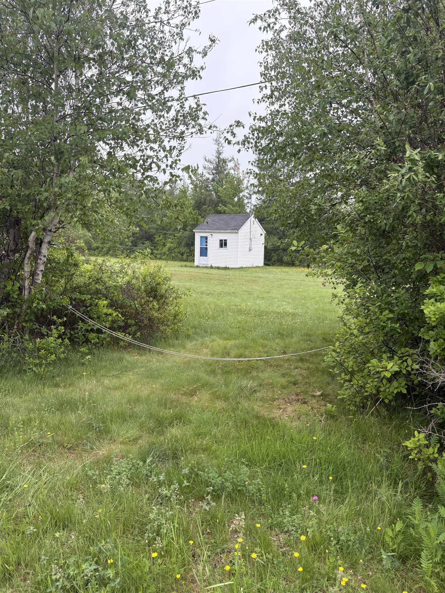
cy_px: 296
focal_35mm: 26
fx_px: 446
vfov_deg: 67.3
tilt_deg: -5.2
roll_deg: -0.9
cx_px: 222
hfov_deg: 53.1
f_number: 1.6
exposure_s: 1/773
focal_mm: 5.96
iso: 64
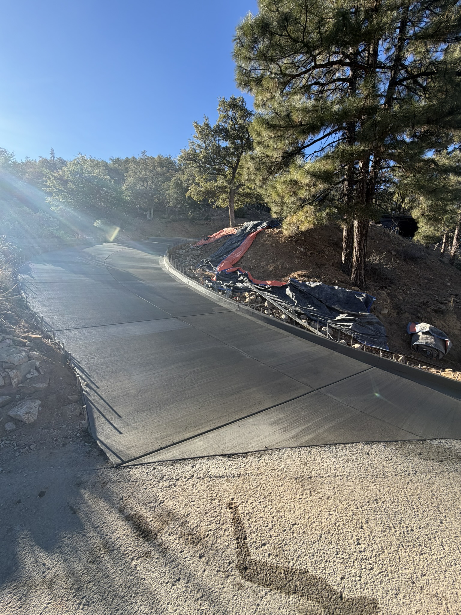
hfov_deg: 85.7
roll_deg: -1.7
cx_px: 230
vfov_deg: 102.1
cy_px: 308
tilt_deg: -7.0
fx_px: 249
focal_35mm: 14
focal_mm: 2.22
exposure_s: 1/506
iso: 40
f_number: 2.2
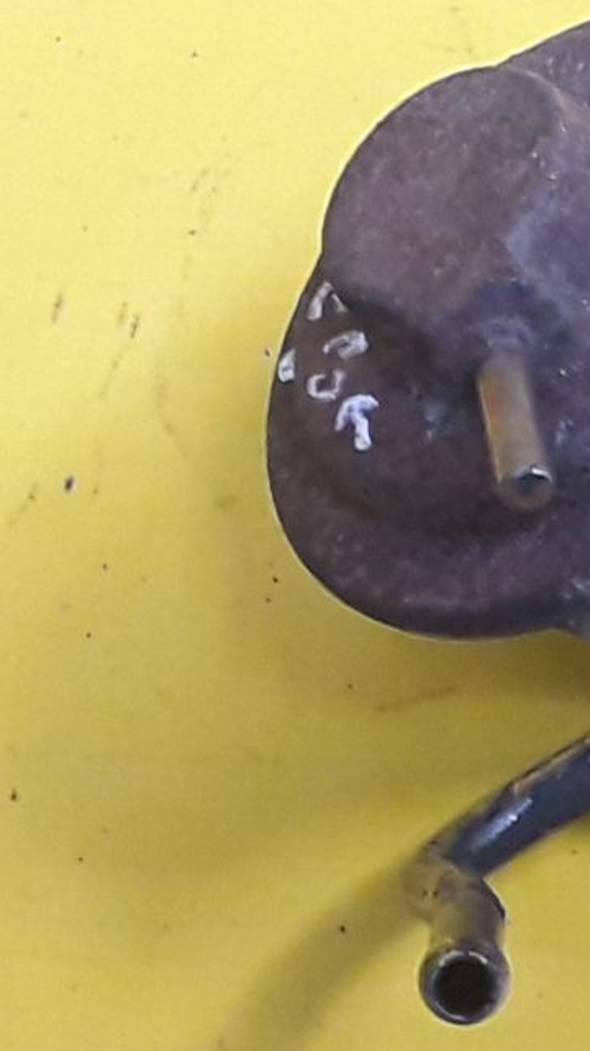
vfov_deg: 43.7
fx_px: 1309
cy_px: 564
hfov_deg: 22.8
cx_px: 757
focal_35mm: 47
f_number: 1.9
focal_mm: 3.6
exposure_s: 1/50
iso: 160
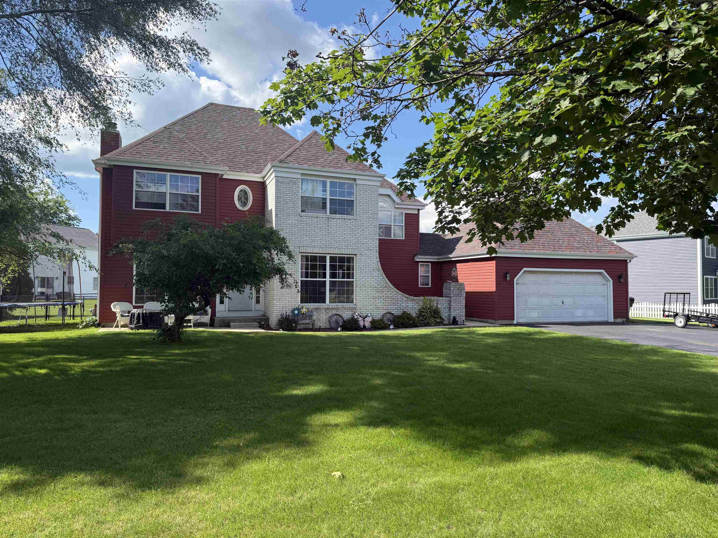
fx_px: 498
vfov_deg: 56.8
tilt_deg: +3.3
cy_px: 269
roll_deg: -0.5
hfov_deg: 71.6
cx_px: 359
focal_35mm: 24
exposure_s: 1/2232
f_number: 1.78
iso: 100
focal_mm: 6.76
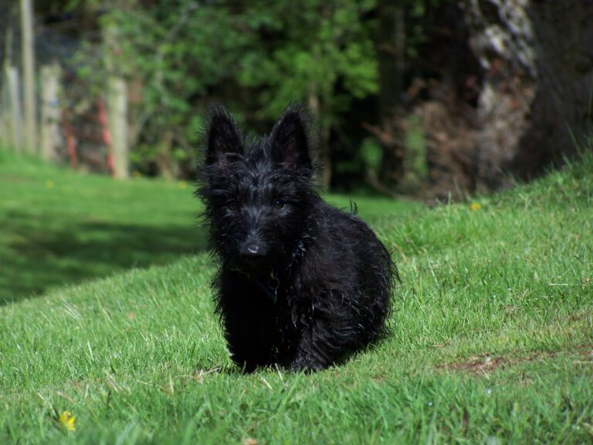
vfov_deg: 5.2
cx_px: 296
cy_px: 222
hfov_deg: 6.9
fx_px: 4934
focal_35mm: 288
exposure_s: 1/750
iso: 80
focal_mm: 47.7
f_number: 3.6
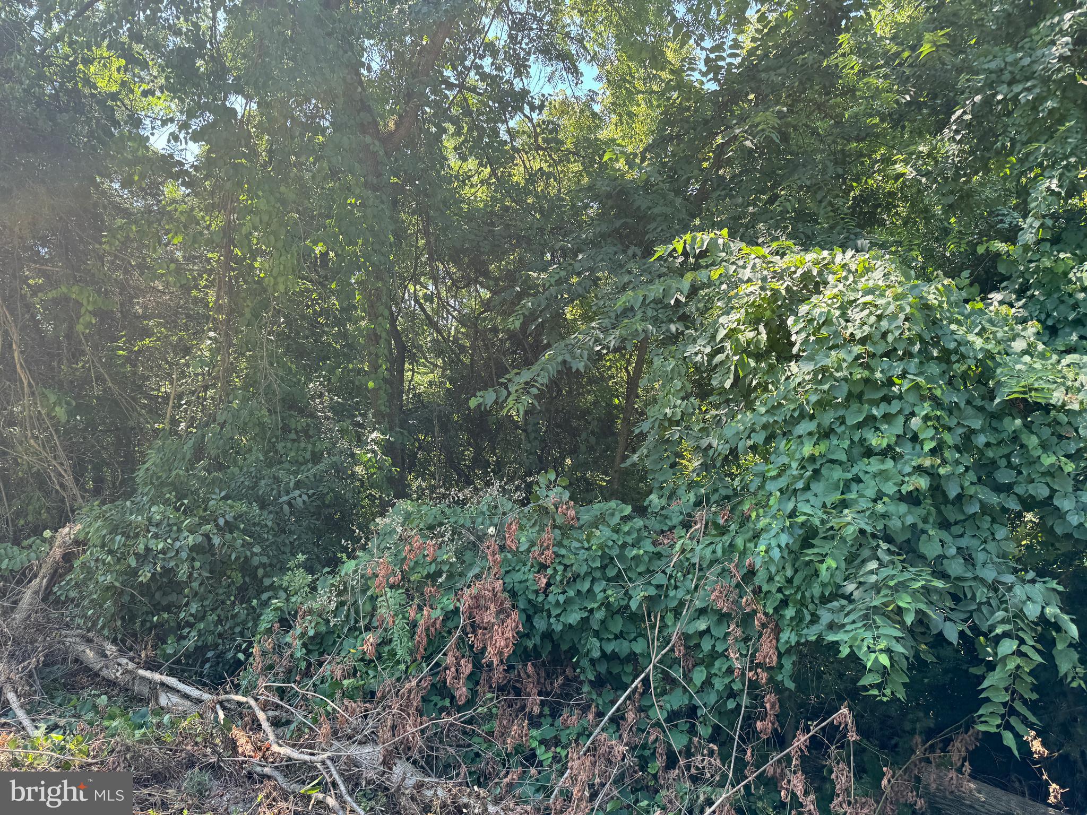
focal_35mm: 24
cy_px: 408
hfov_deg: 71.6
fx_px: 754
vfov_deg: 56.8
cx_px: 544
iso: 80
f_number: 1.78
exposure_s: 1/309
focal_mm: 6.76
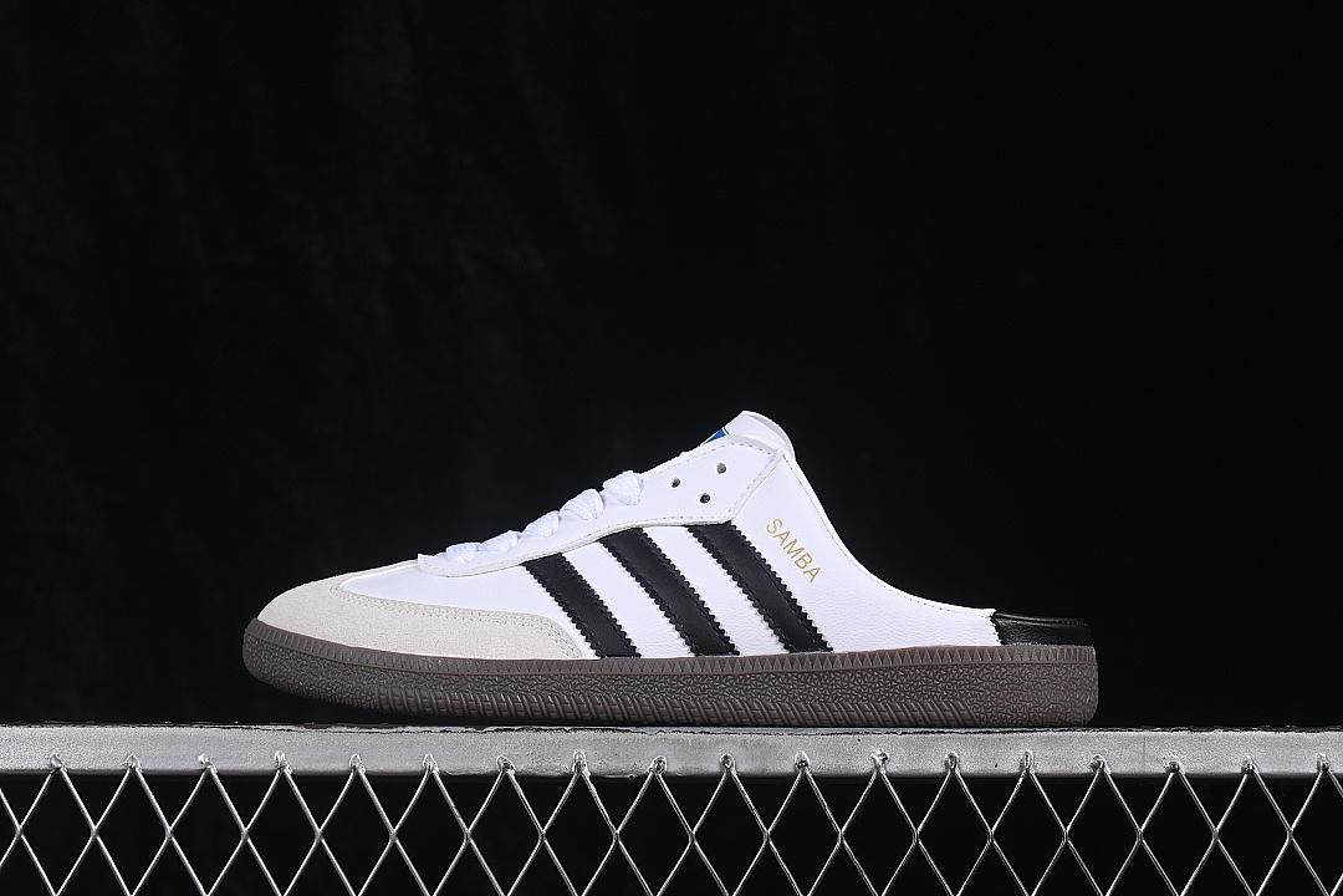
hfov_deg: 27.0
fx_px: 2798
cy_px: 448
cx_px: 672
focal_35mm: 75
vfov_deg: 18.2
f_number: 8
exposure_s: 1/80
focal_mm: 50
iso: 160
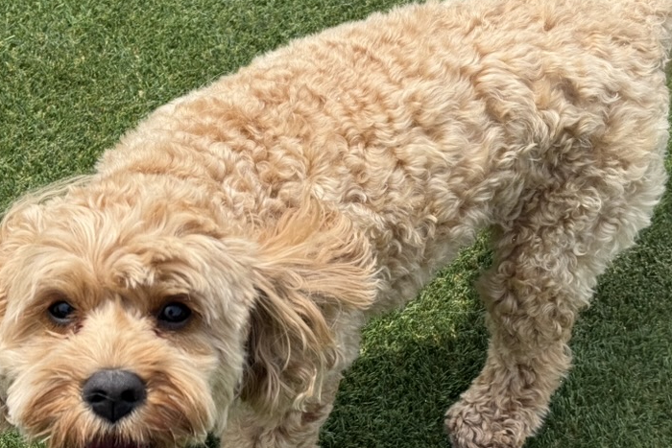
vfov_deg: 18.7
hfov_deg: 27.6
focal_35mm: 73
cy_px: 197
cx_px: 243
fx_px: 1363
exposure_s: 1/3534
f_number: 1.78
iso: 64
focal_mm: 6.76
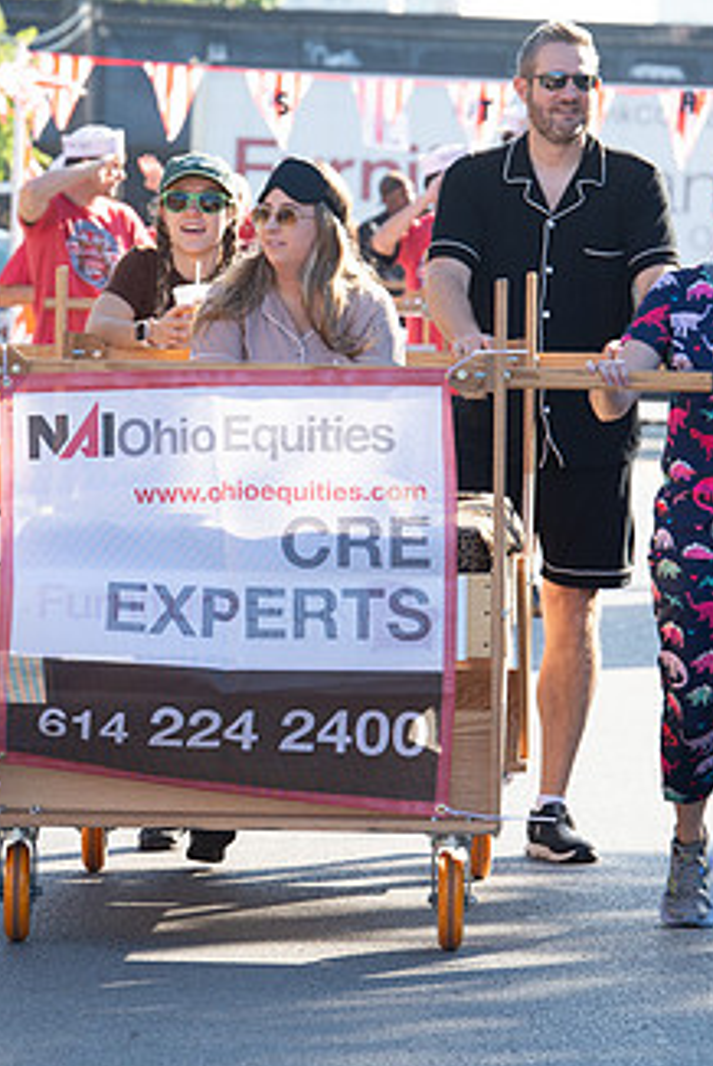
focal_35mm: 301
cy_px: 494
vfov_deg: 6.8
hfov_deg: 4.6
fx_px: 8923
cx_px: 211
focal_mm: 160
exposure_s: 1/250
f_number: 7.1
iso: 200
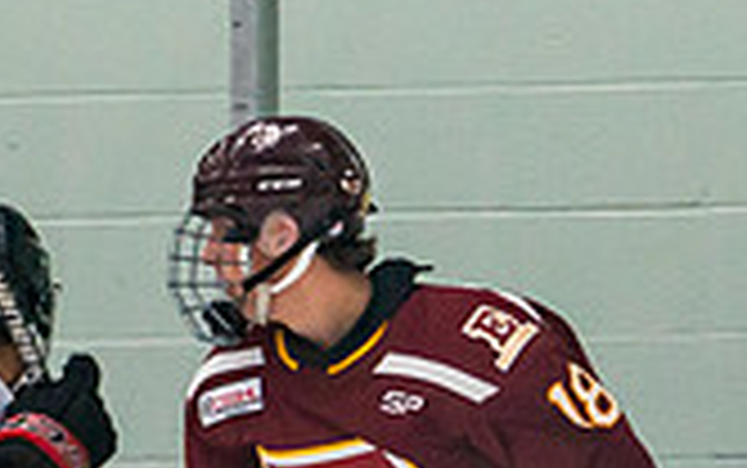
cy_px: 665
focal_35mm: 912
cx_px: 783
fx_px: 18579
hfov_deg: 2.3
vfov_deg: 1.4
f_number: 2.8
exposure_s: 1/640
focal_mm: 145
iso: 2000
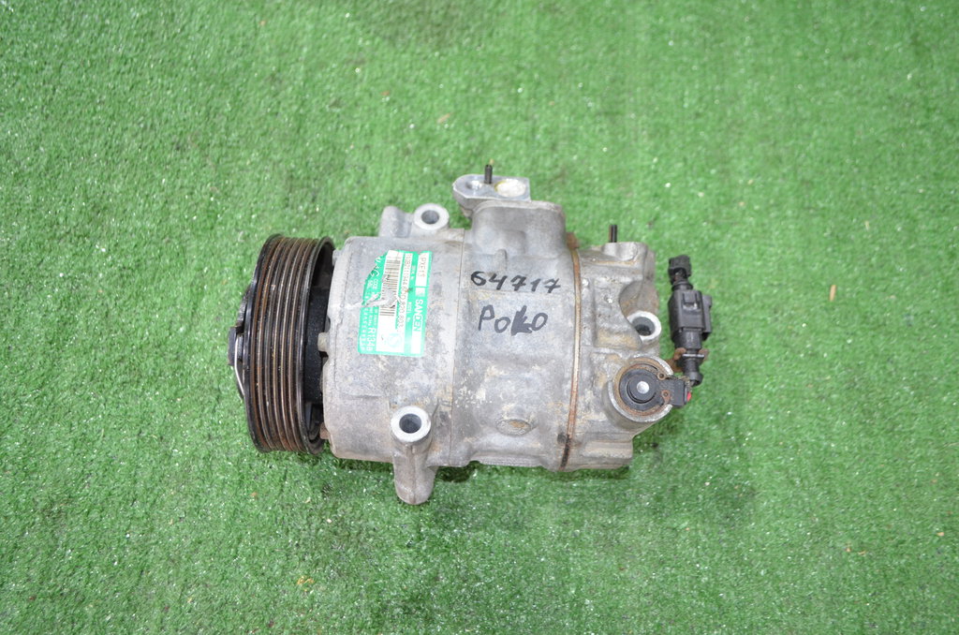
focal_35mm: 33
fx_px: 877
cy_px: 318
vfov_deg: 39.8
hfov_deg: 57.3
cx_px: 480
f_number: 4
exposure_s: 1/60
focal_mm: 22
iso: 1100
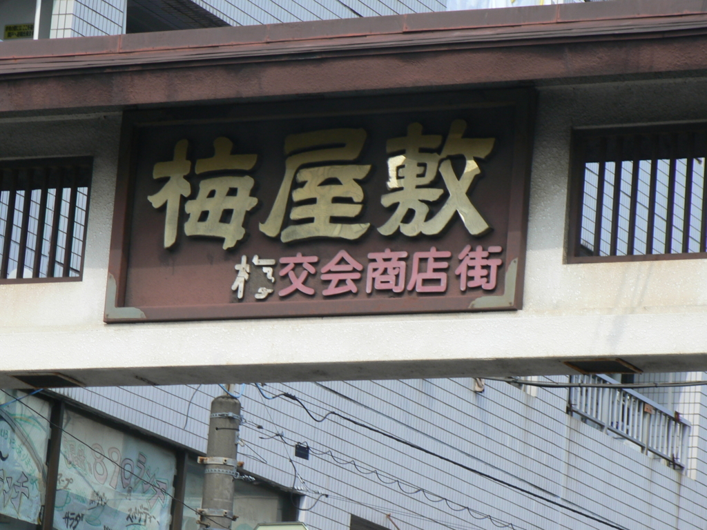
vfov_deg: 7.5
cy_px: 265
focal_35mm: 198
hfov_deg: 10.0
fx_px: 4044
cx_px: 354
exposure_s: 1/320
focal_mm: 32.9
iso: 80
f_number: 5.6
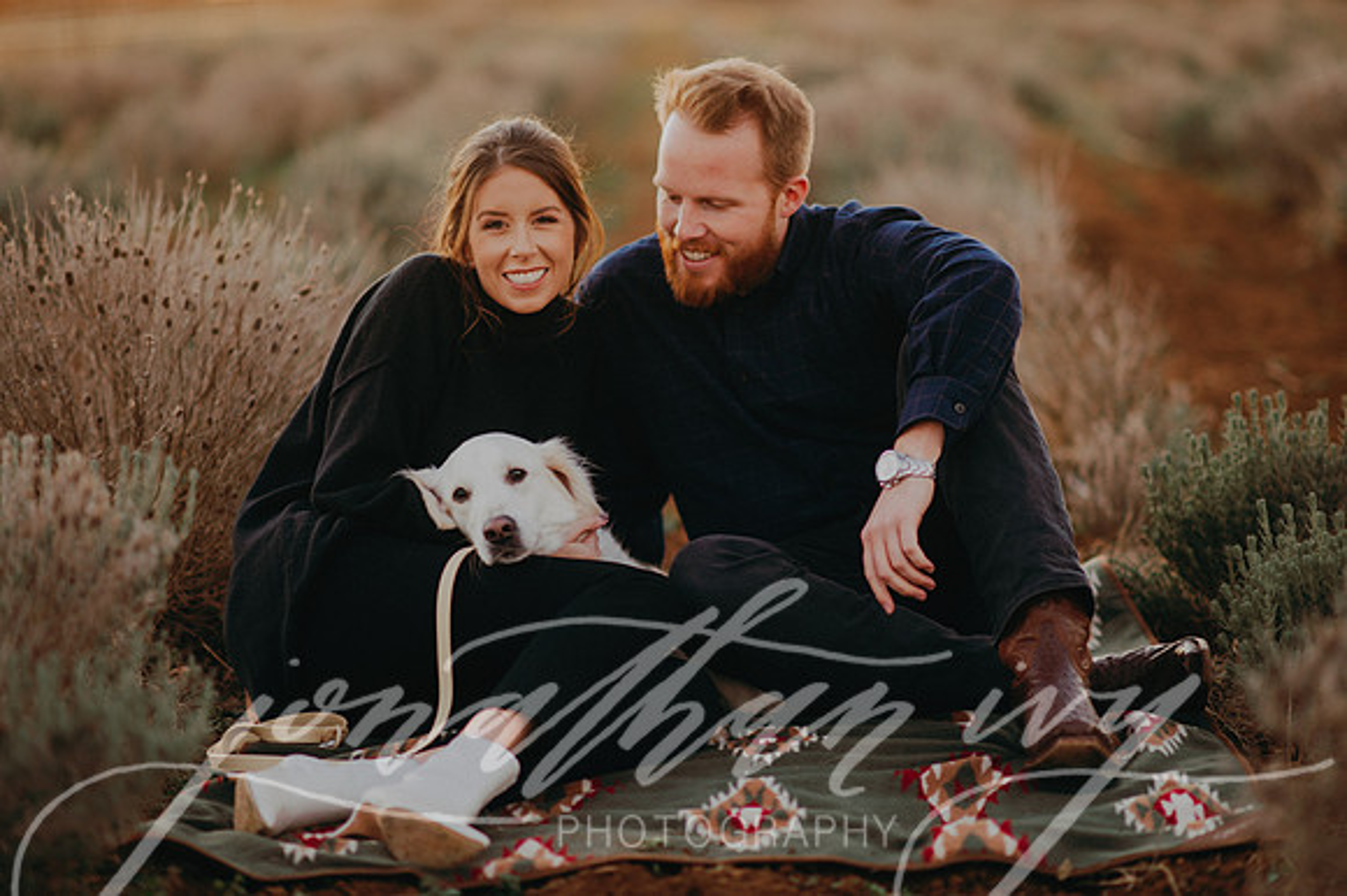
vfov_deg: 14.7
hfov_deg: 21.9
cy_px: 436
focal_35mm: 93
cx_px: 673
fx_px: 3478
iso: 100
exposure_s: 1/125
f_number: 1.4
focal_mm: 85
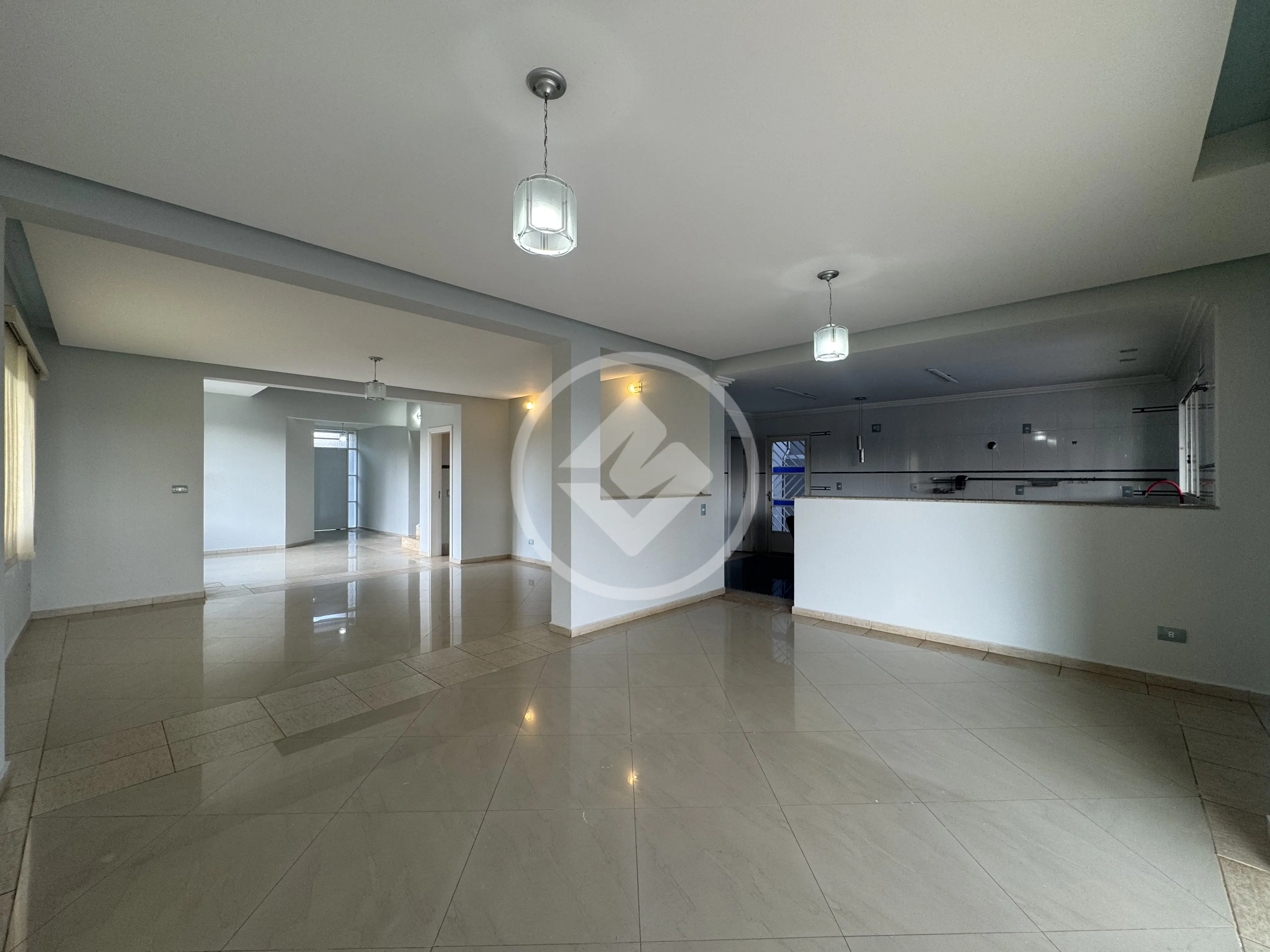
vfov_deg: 85.7
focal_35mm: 14
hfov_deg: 102.1
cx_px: 635
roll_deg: +0.4
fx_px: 514
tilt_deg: +0.8
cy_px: 476
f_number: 2.2
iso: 80
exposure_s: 1/120
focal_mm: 2.22
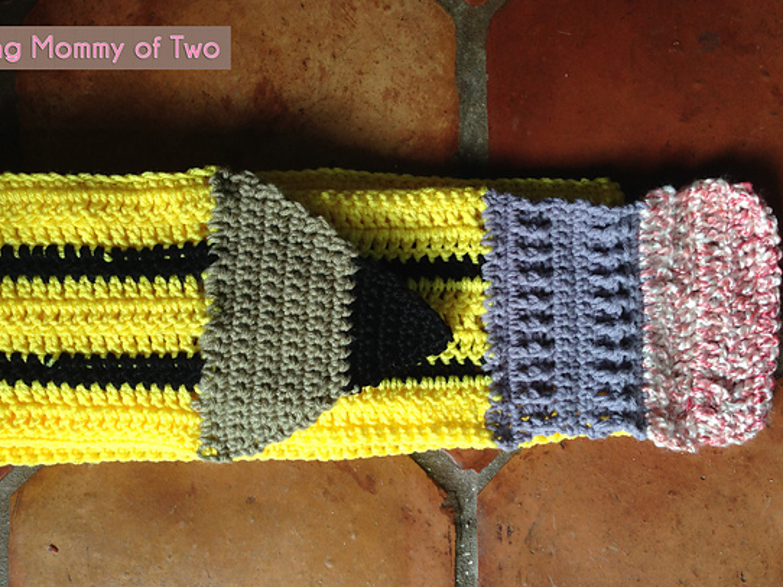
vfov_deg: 36.8
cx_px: 368
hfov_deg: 47.9
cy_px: 308
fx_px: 882
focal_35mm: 39
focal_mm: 4.12
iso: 64
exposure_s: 1/60
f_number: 2.4
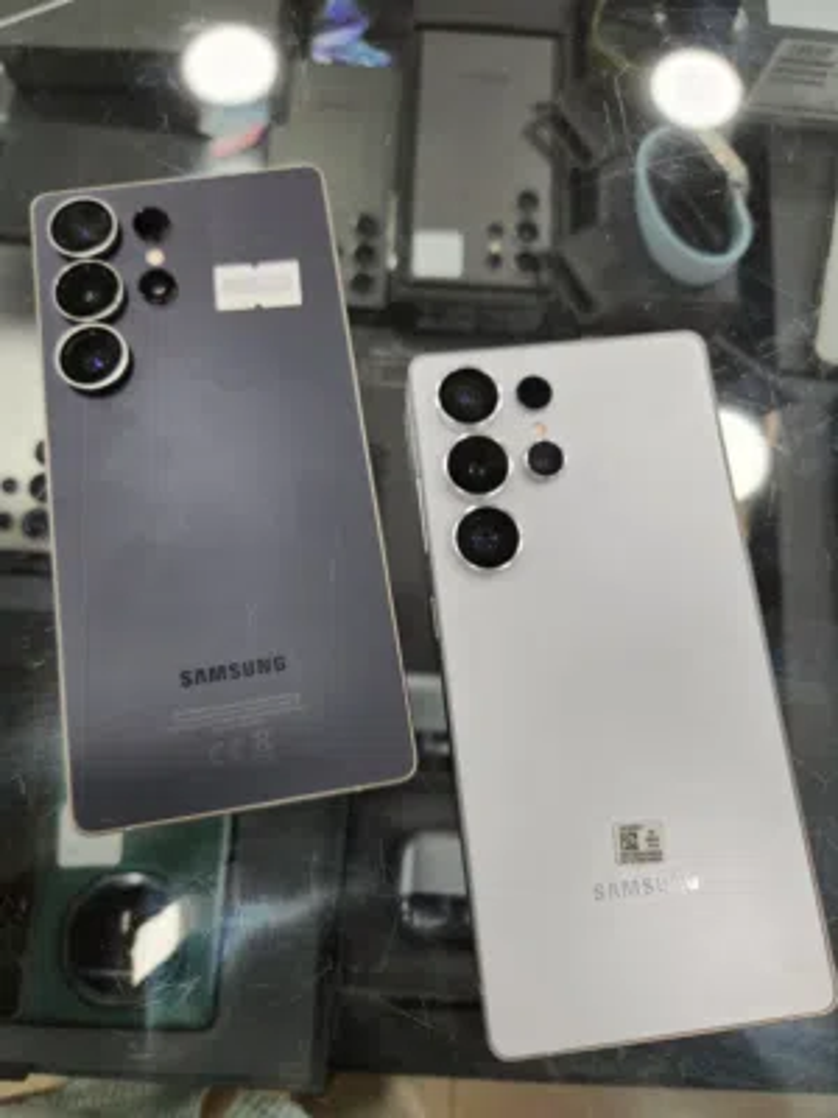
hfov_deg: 58.9
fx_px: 742
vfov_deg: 73.9
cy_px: 559
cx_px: 419
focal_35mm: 23
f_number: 1.8
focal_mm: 5.4
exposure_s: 1/180
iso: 40
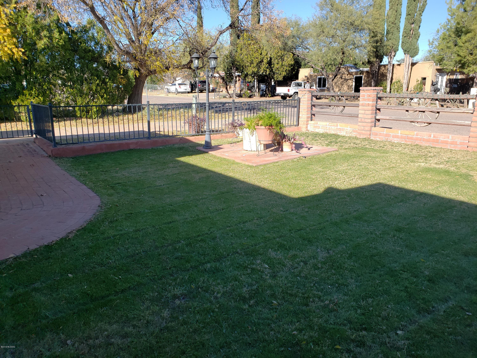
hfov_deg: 67.3
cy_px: 179
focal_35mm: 26
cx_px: 238
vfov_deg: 53.1
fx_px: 358
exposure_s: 1/592
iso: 50
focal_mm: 4.3
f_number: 2.4
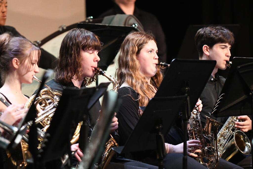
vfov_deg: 4.3
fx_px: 2249
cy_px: 84
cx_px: 126
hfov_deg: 6.4
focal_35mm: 320
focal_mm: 160
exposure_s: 1/400
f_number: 2.8
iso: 4500
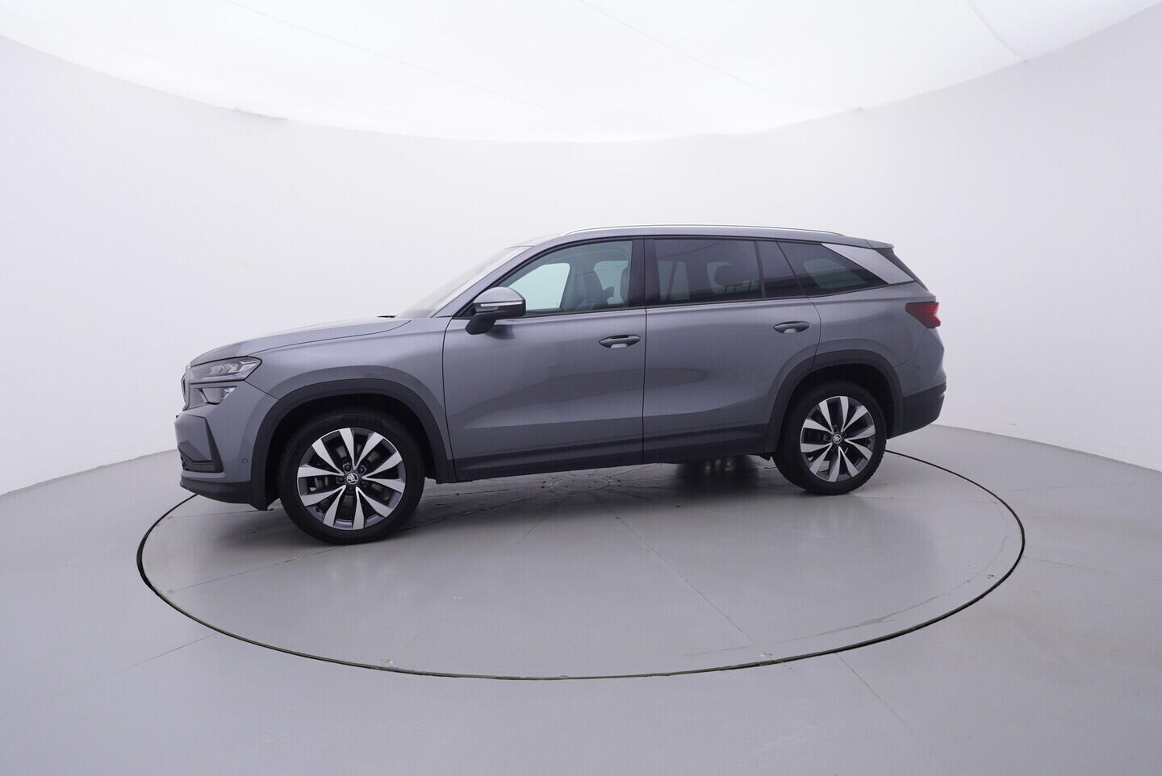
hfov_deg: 77.3
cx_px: 581
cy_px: 388
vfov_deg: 56.2
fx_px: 727
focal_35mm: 22
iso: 200
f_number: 5
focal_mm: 15
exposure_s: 1/80
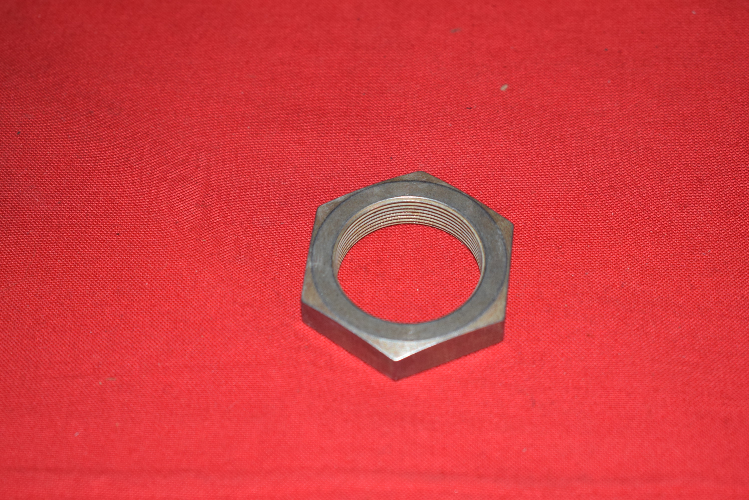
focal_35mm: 82
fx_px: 1718
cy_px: 250
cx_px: 374
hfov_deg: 24.6
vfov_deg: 16.6
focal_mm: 55
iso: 640
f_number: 5.6
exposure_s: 1/125
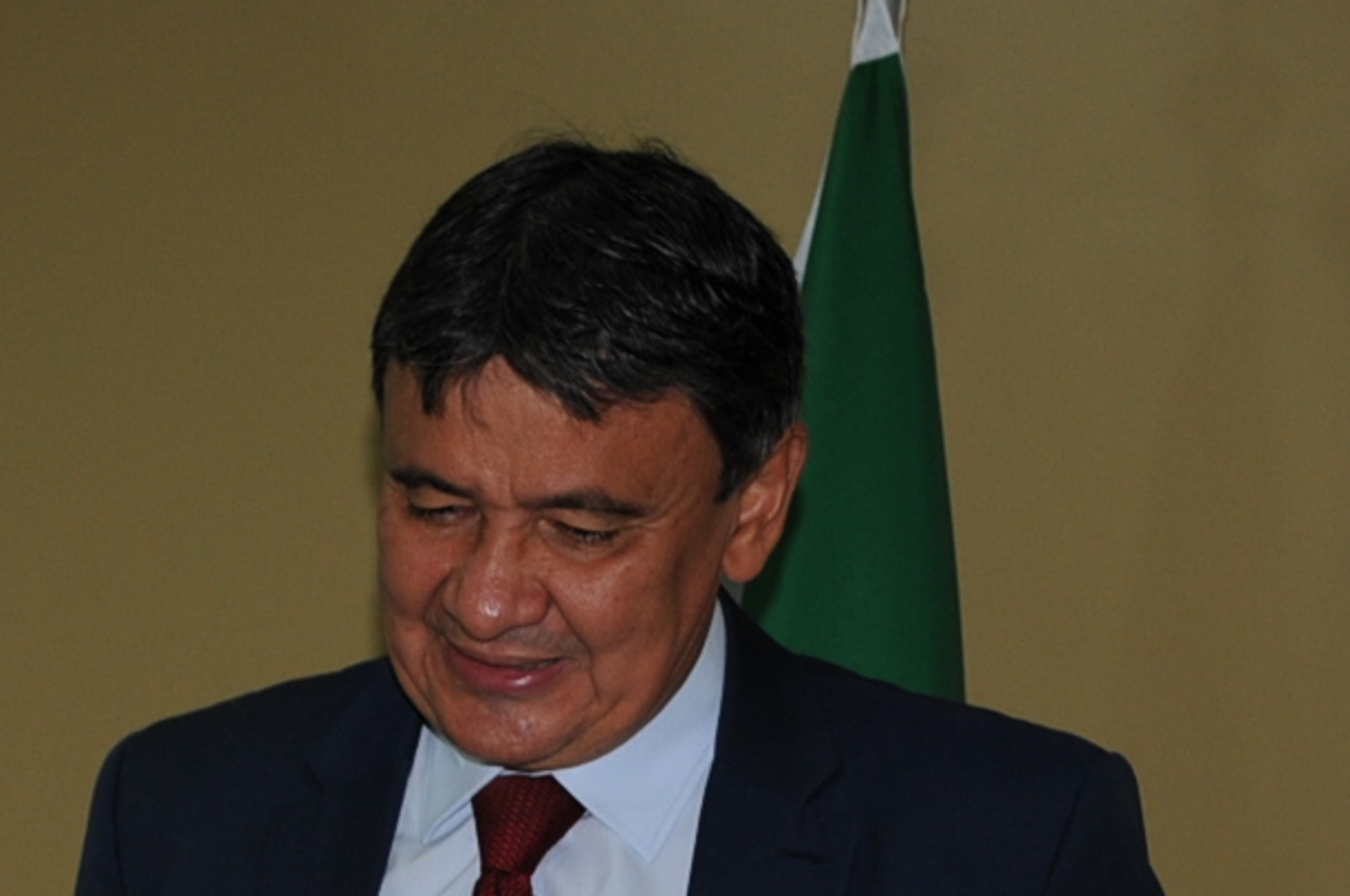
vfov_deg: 10.5
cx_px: 115
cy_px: 1376
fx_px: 4719
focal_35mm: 126
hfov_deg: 16.1
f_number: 4
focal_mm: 24
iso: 200
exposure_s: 1/80
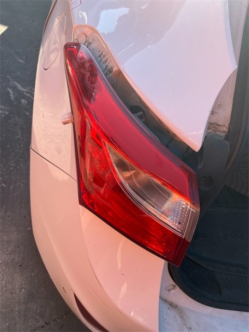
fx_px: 249
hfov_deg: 53.1
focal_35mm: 26
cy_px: 166
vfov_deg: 67.3
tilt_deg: -47.1
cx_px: 124
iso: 32
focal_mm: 4.25
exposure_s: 1/460
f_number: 1.8
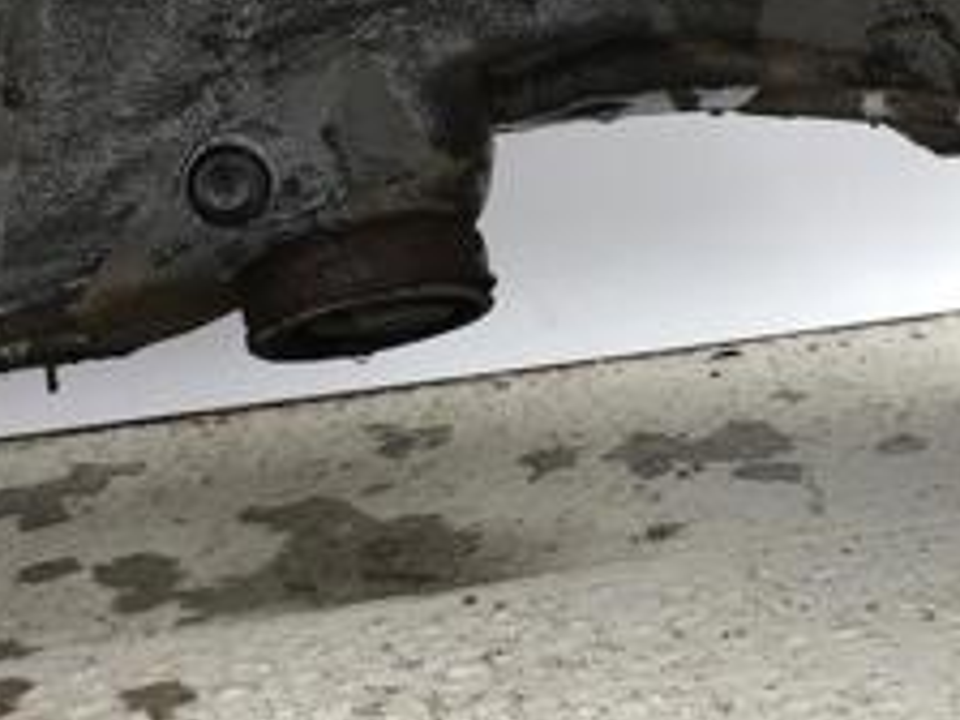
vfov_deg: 17.7
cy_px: 176
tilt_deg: -10.6
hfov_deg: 23.3
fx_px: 2302
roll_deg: +5.5
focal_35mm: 83
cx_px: 729
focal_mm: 4.15
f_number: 2.2
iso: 25
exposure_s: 1/100
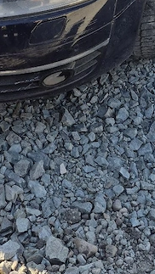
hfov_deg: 19.3
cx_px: 43
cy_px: -50
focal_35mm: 62
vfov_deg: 29.4
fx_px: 452
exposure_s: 1/1667
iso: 80
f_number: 1.8
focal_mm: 5.4
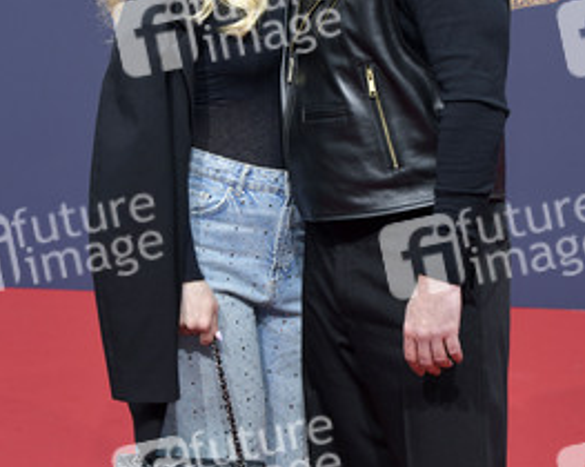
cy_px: 136
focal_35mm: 100
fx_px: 1730
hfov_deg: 19.2
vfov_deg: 15.3
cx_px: 291
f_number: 5.6
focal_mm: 70
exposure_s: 1/250
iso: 400
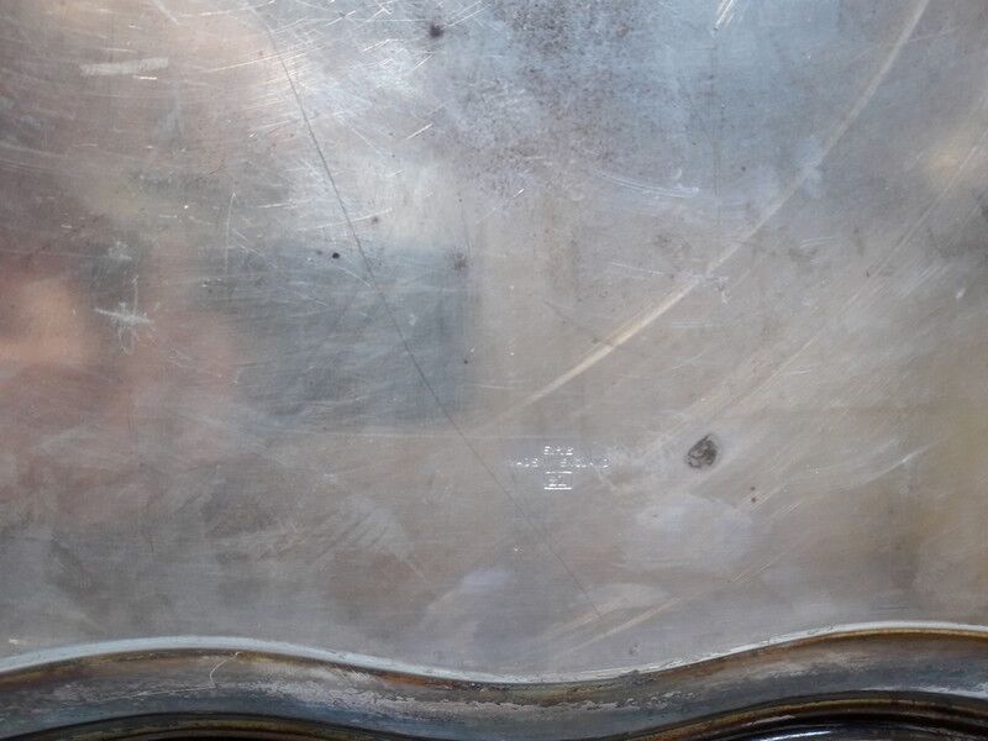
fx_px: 771
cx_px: 494
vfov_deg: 51.4
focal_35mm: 27
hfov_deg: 65.3
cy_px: 370
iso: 80
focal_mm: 3.6
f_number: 1.9
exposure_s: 1/50
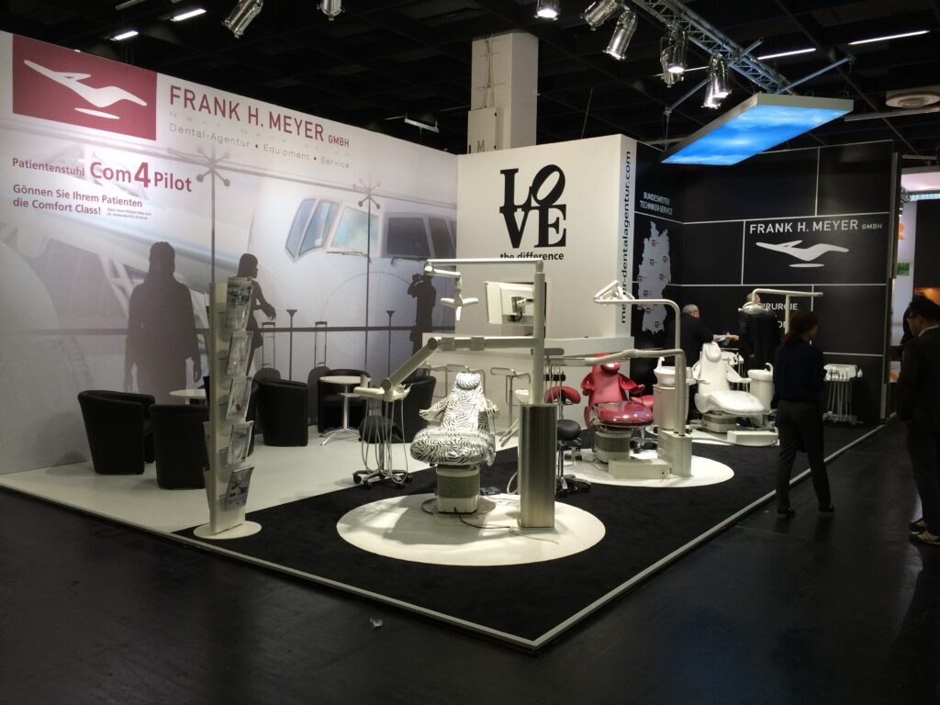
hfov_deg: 61.7
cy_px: 352
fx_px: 787
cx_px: 470
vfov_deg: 48.2
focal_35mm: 29
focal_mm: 4.15
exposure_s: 1/40
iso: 32
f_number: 2.2
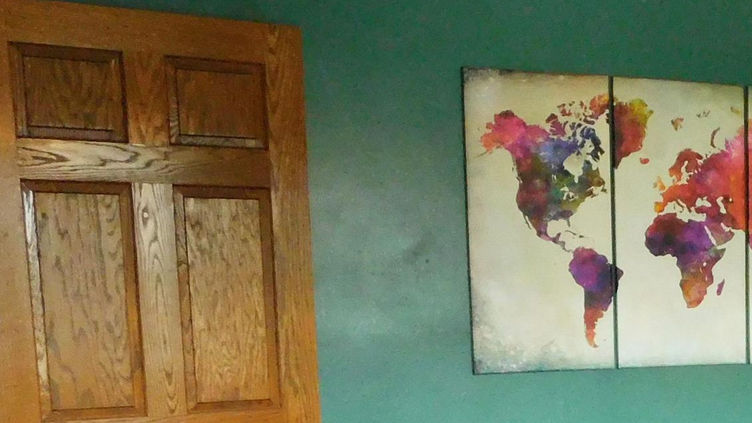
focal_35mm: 71
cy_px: 526
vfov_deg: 16.2
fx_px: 1416
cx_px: 851
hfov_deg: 27.0
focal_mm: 4.1
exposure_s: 1/30
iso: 400
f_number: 3
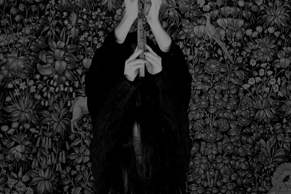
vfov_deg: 9.6
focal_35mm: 143
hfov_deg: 14.4
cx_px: 146
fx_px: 1156
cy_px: 68
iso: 1000
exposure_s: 1/8
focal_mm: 38.13
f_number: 4
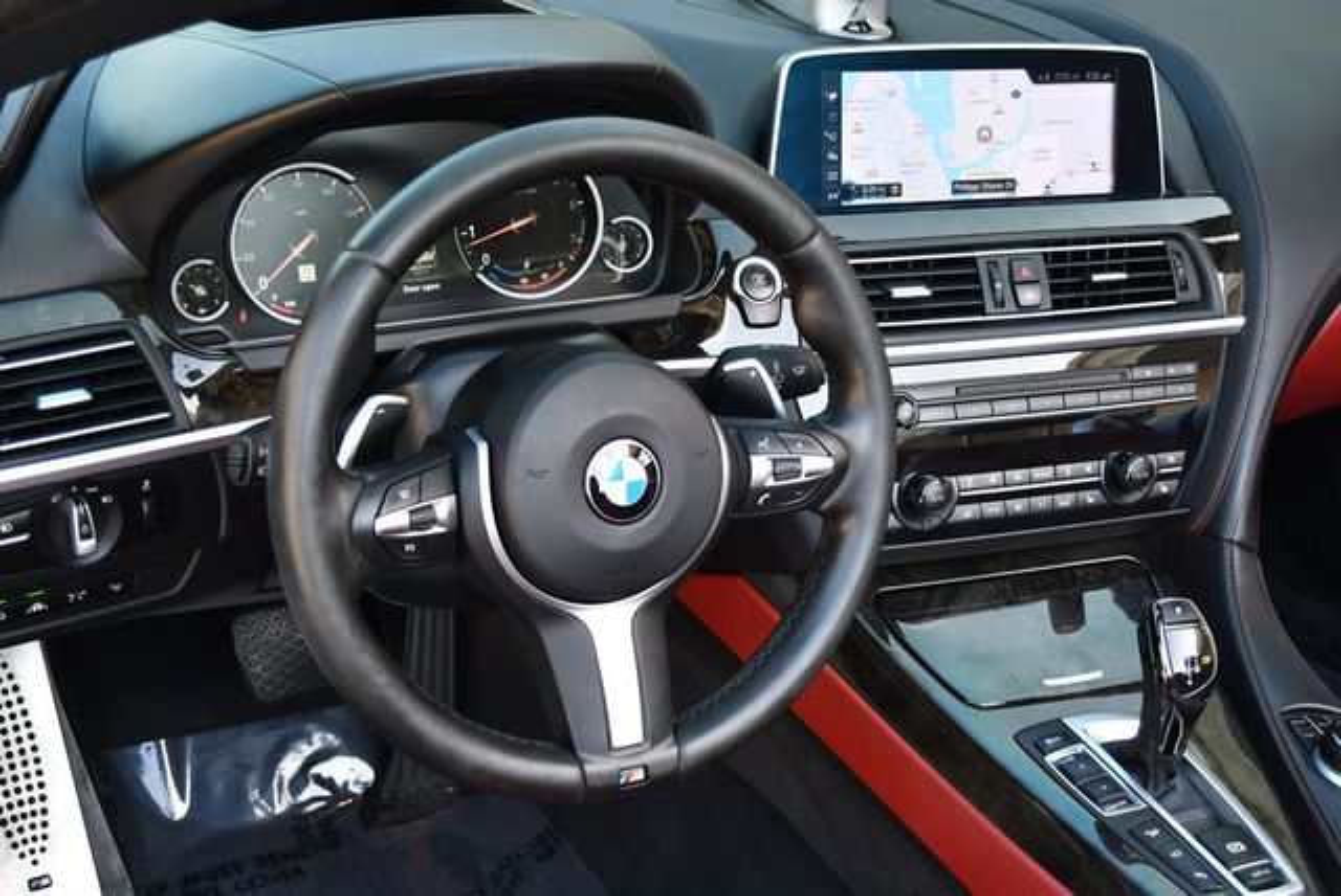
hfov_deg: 38.2
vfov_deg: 26.0
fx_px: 1939
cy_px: 448
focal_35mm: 52
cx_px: 670
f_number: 4.2
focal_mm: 26
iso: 800
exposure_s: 1/250
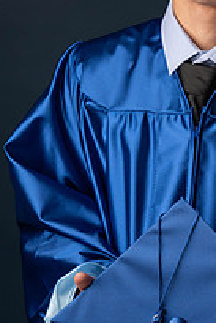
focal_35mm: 134
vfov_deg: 15.3
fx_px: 1204
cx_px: 200
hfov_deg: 10.2
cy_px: 131
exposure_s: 1/100
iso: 200
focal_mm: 61
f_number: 5.6
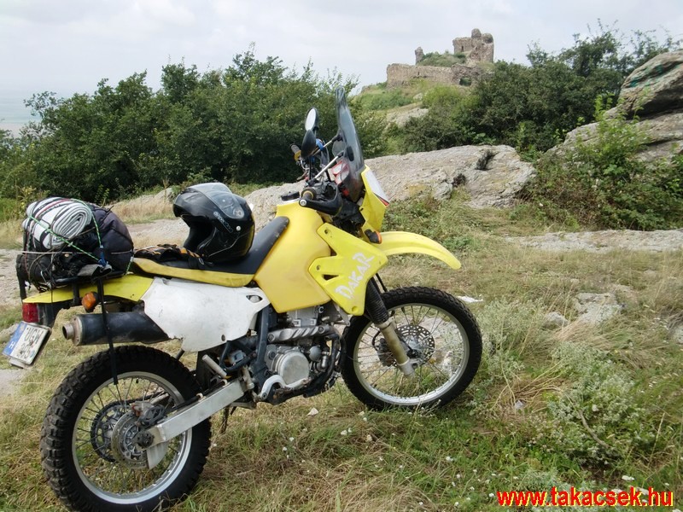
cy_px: 256
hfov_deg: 49.0
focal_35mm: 38
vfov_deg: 37.7
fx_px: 750
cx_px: 342
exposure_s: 1/400
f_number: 3.9
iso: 64
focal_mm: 6.66
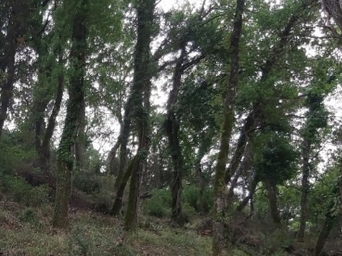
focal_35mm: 63
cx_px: 37
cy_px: 205
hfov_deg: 29.5
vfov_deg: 22.9
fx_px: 622
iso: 125
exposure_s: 1/273
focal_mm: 3.92
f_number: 1.7
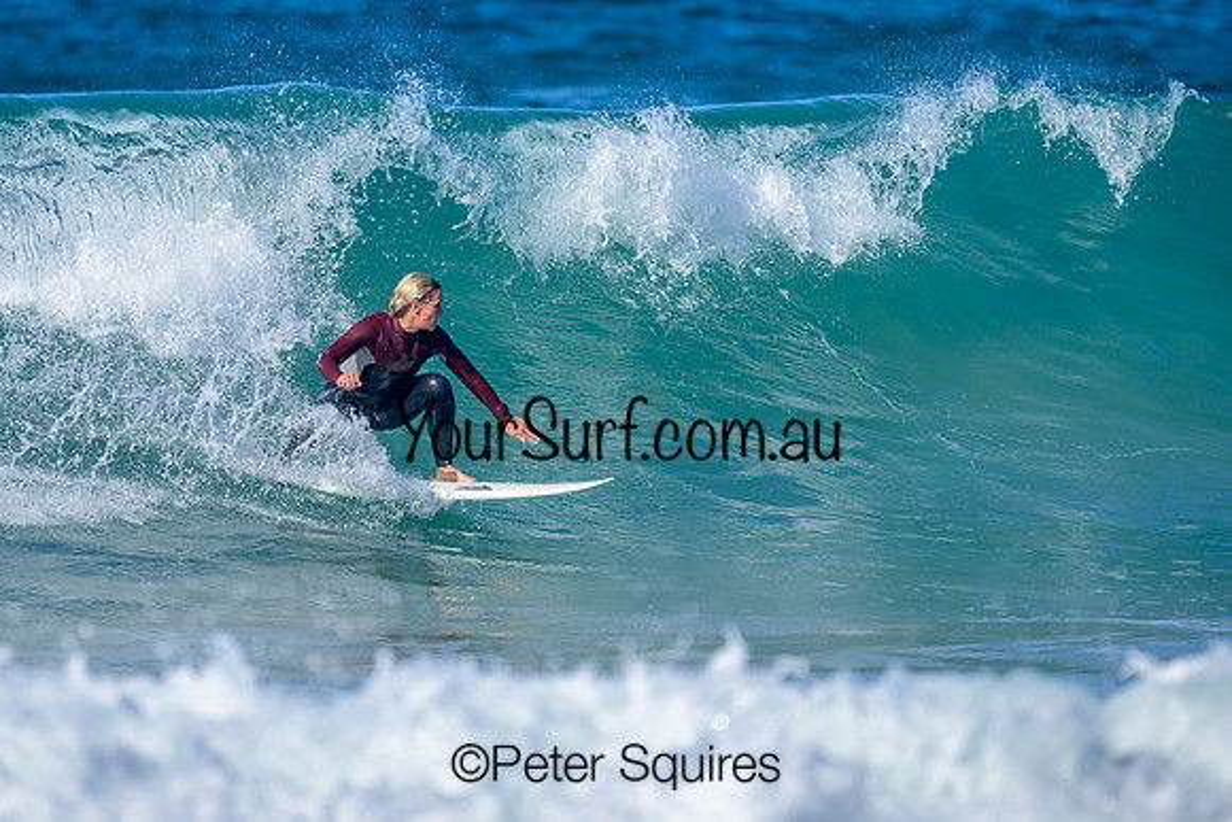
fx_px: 37653
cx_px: 408
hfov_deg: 1.9
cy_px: 359
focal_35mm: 1100
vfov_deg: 1.3
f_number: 6.3
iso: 280
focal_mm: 800
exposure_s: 1/2000
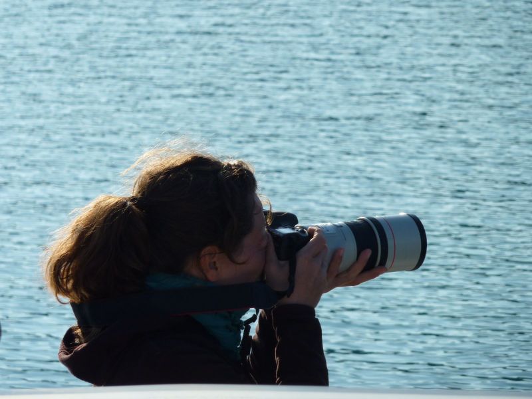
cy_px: 200
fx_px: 3719
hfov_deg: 8.2
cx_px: 266
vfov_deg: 6.1
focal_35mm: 242
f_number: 5
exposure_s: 1/500
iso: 80
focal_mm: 39.7
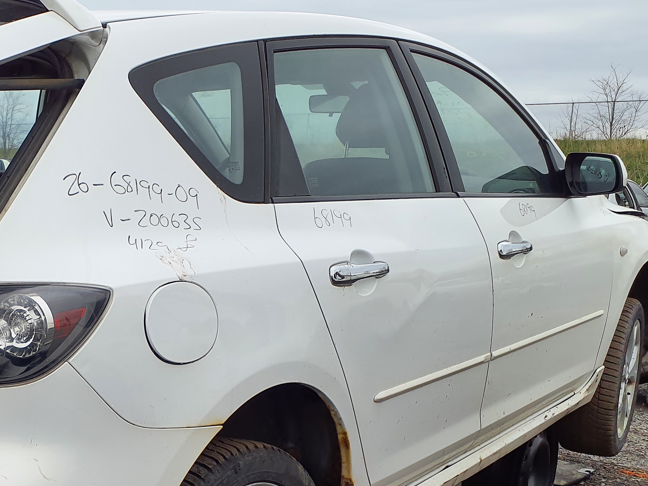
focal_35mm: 51
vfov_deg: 28.3
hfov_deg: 35.4
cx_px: 71
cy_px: 346
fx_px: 955
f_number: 1.9
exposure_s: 1/1324
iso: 40
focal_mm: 3.58
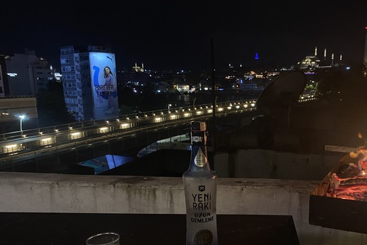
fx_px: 367
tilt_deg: -13.6
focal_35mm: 36
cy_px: 170
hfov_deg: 52.2
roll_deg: +0.4
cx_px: 242
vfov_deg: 36.4
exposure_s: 1/25
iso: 500
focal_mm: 4.25
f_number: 1.8
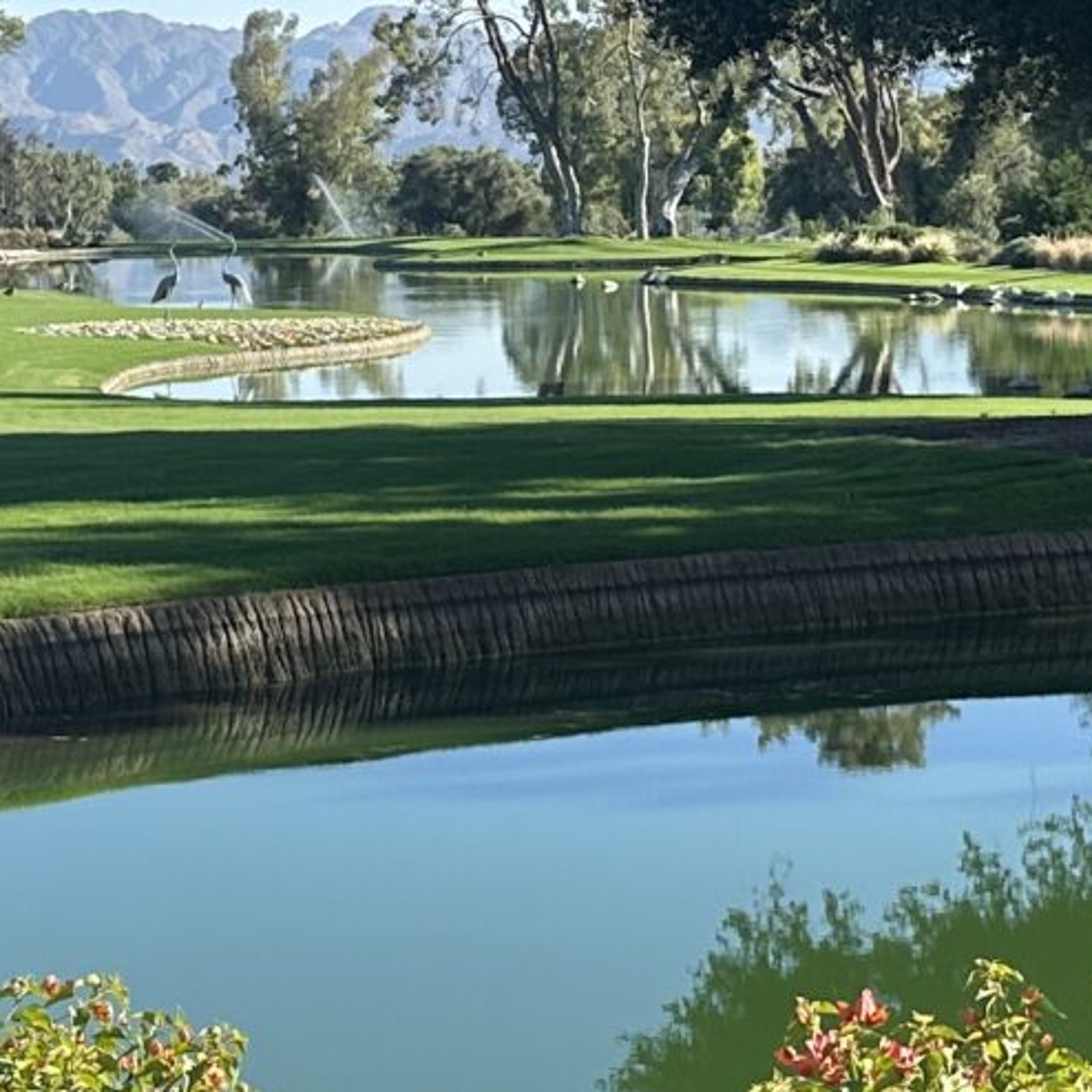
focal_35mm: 110
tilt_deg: -2.8
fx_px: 3926
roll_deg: +1.5
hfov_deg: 15.8
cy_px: 245
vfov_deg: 15.7
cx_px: 626
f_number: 1.78
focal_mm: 6.86
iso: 80
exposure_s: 1/3155
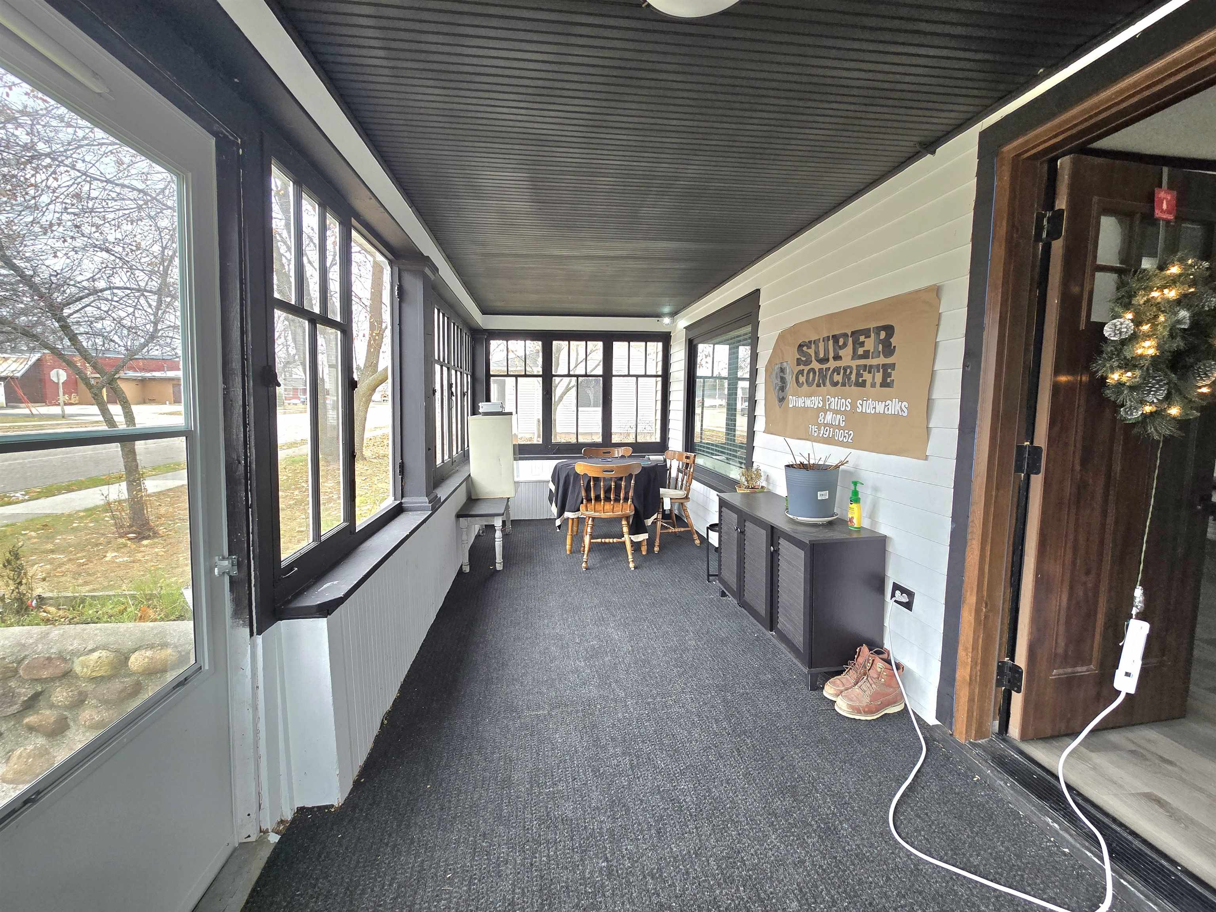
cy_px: 456
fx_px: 457
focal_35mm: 13
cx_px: 608
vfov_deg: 89.9
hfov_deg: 106.2
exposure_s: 1/60.2
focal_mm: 2.2
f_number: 2.2
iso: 50
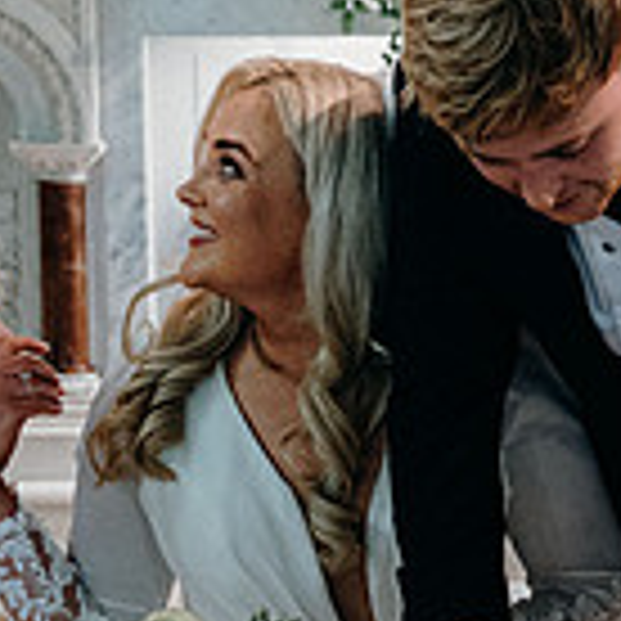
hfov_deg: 13.8
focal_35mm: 125
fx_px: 2537
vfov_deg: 13.9
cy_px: 241
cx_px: 536
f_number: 3.5
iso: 4000
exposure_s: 1/160
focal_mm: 35
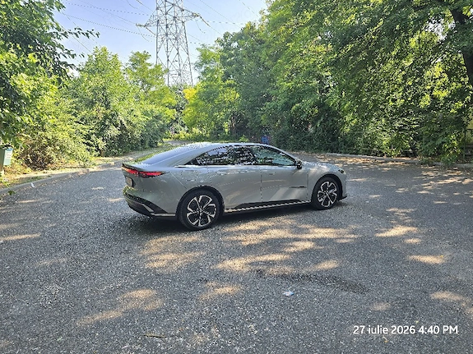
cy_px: 177
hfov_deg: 71.6
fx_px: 328
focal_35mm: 24
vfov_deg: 56.8
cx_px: 234
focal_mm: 6.3
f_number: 1.7
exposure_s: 1/182
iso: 12
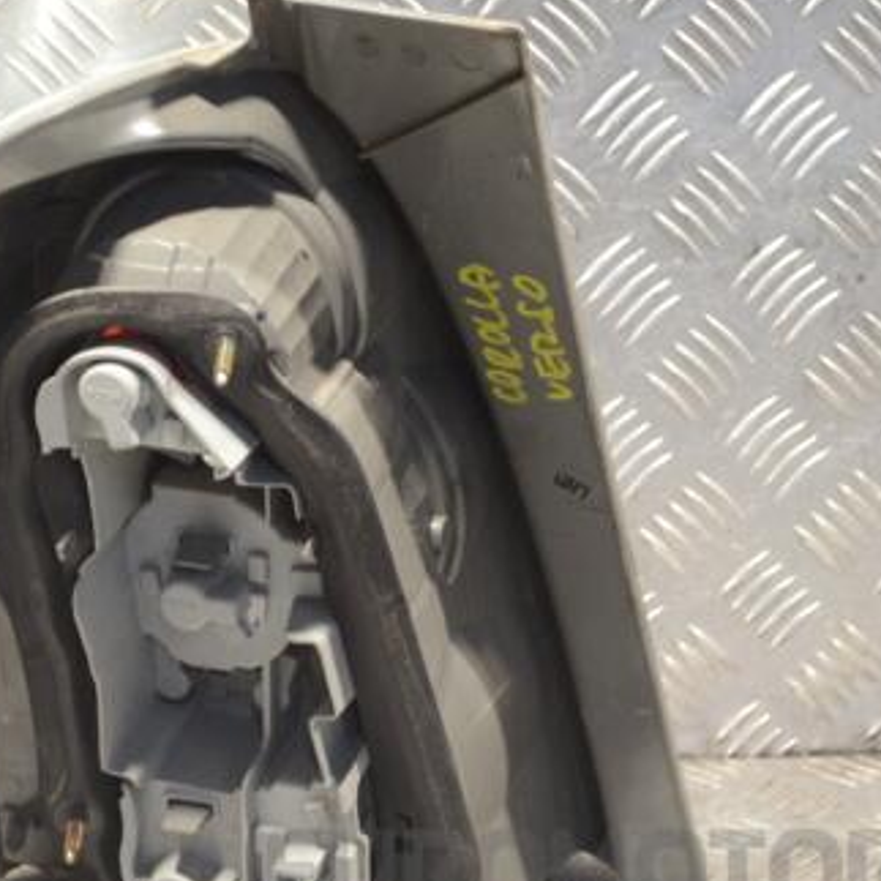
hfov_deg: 14.1
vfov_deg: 14.2
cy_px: 507
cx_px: 215
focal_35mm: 123
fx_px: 3542
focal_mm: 52
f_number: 5.6
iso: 560
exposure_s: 1/30
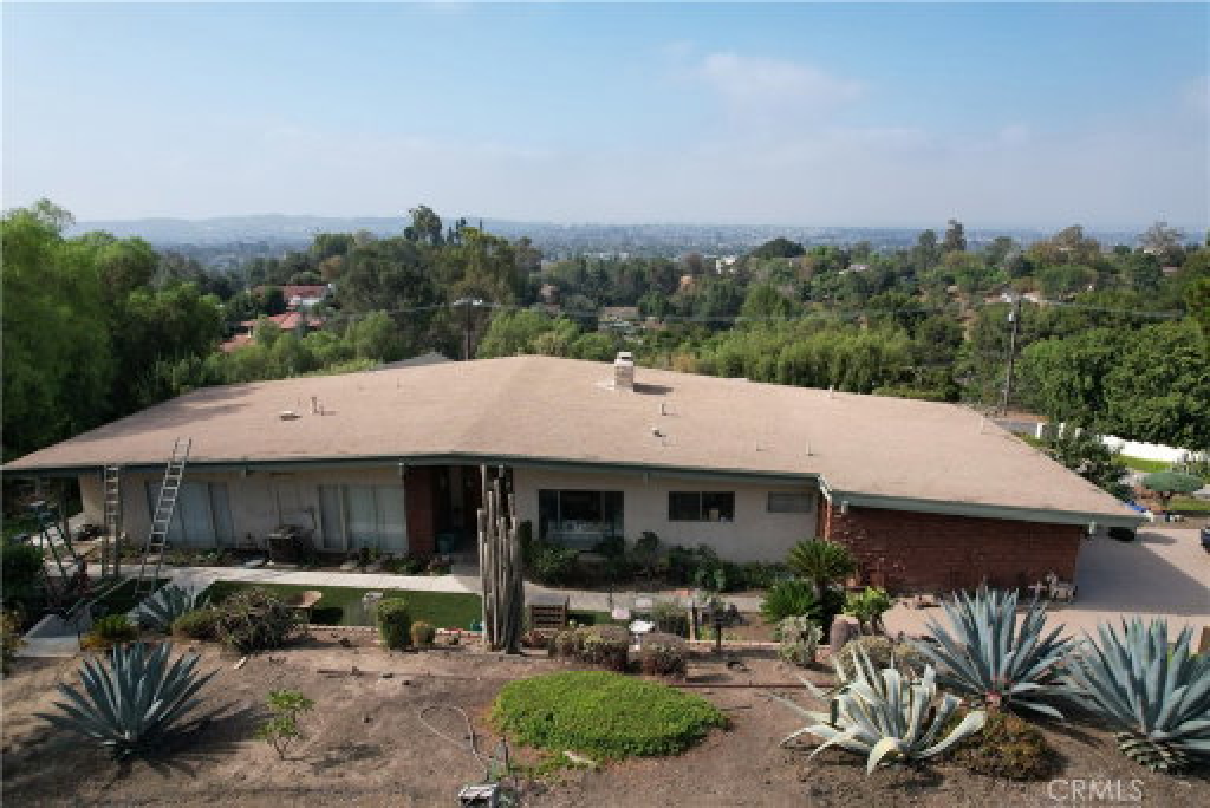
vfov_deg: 57.3
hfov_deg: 78.5
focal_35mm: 22
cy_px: 404
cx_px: 605
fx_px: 740
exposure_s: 1/1600
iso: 100
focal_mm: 8.38
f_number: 2.8
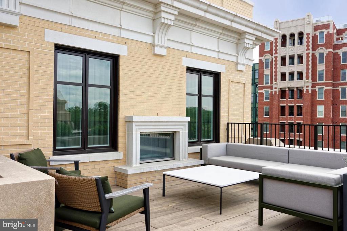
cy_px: 116
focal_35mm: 31
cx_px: 174
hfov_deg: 60.3
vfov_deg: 42.3
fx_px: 299
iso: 320
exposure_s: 1/160
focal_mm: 31
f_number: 9
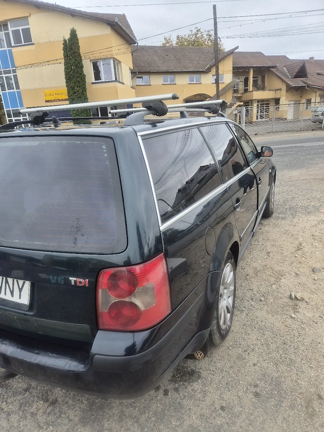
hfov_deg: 58.9
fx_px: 287
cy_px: 216
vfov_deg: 73.9
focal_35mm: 23
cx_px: 162
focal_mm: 5.4
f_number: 1.8
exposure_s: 1/357
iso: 25
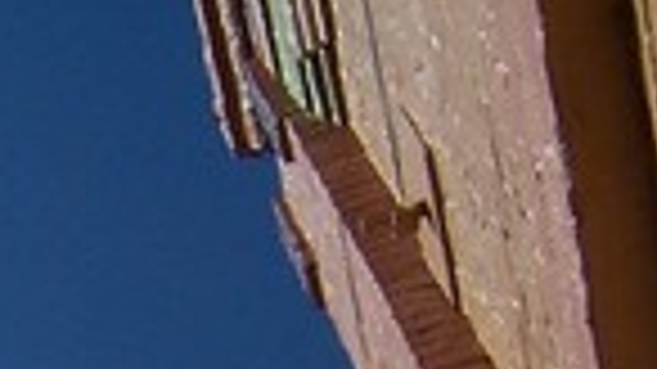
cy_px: 1076
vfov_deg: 6.9
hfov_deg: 13.1
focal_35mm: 158
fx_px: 2752
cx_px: -202
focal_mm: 5.5
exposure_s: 1/1000
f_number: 5.6
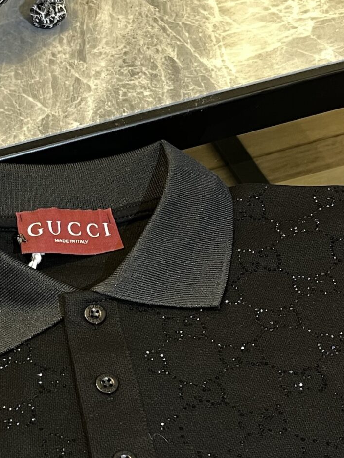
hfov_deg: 20.4
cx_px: 46
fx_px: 941
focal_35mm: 71
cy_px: 351
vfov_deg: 27.0
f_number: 1.5
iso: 640
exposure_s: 1/25
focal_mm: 5.7
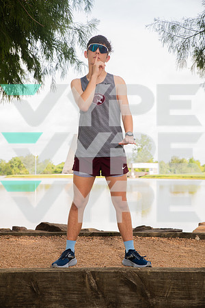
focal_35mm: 58
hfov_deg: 23.4
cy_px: 154
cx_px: 102
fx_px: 495
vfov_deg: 34.5
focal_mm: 58
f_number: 7.1
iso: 250
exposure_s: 1/250
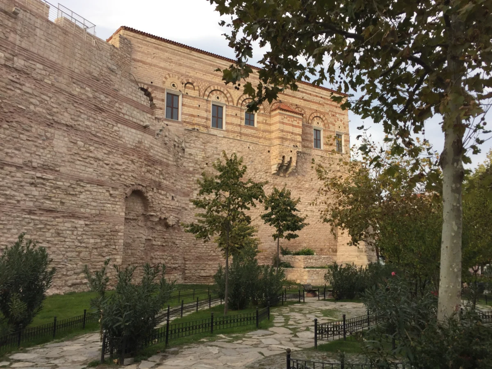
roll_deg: -1.2
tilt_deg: +10.5
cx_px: 246
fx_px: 412
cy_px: 184
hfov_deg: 61.7
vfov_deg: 48.2
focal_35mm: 29
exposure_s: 1/356
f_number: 2.2
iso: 32
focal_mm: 4.15
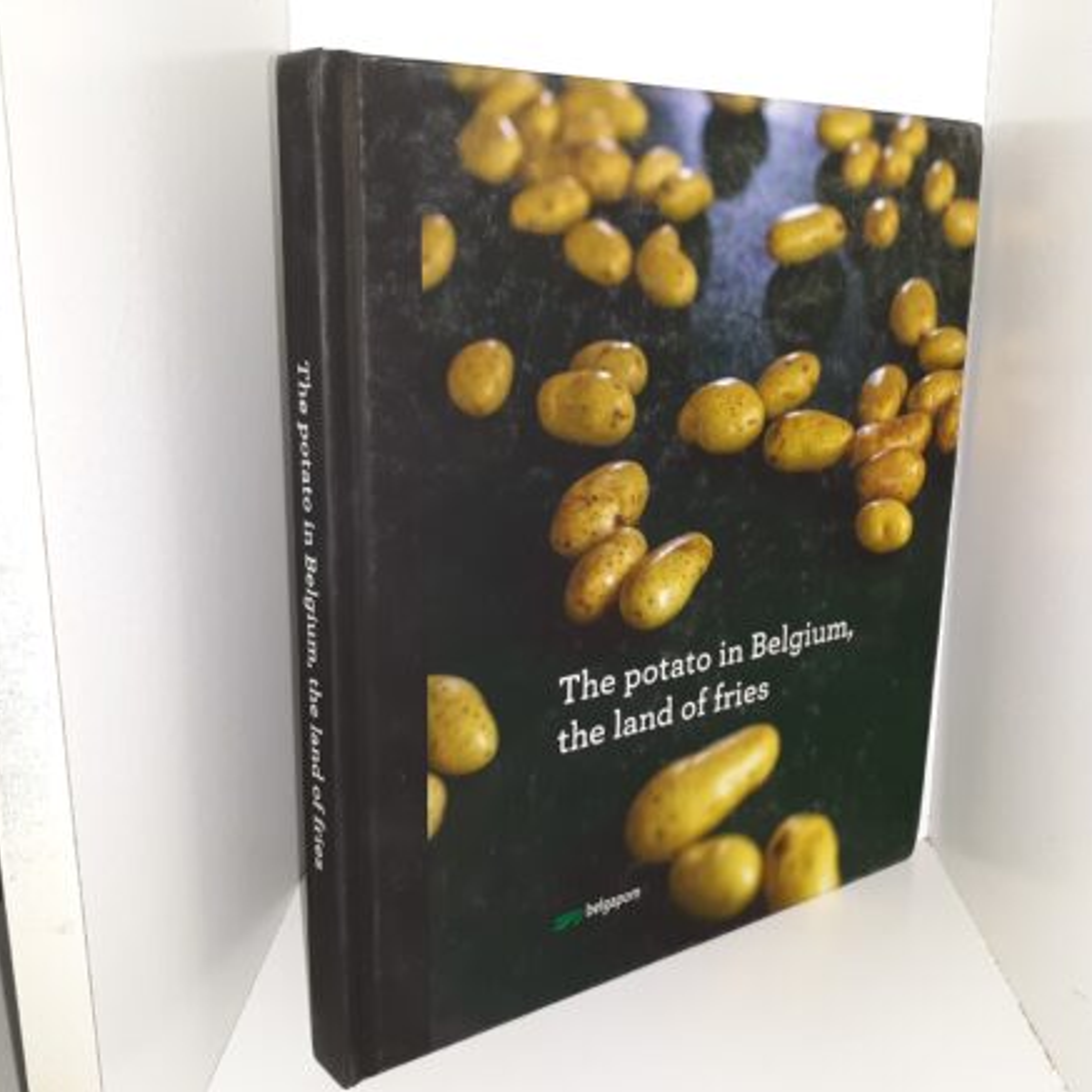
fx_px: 1213
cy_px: 557
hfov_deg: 48.3
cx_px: 612
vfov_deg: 48.4
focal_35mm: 34
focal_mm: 3.7
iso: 40
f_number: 1.7
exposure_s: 1/40
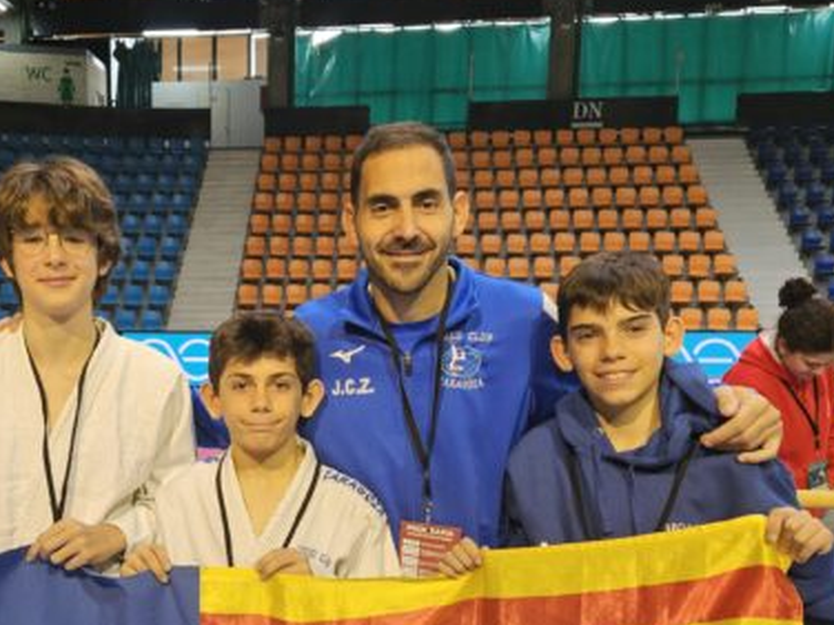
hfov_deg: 39.5
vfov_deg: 30.4
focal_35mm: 47
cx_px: 226
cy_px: 463
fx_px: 1132
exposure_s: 1/100
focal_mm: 5.4
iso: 80
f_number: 1.8
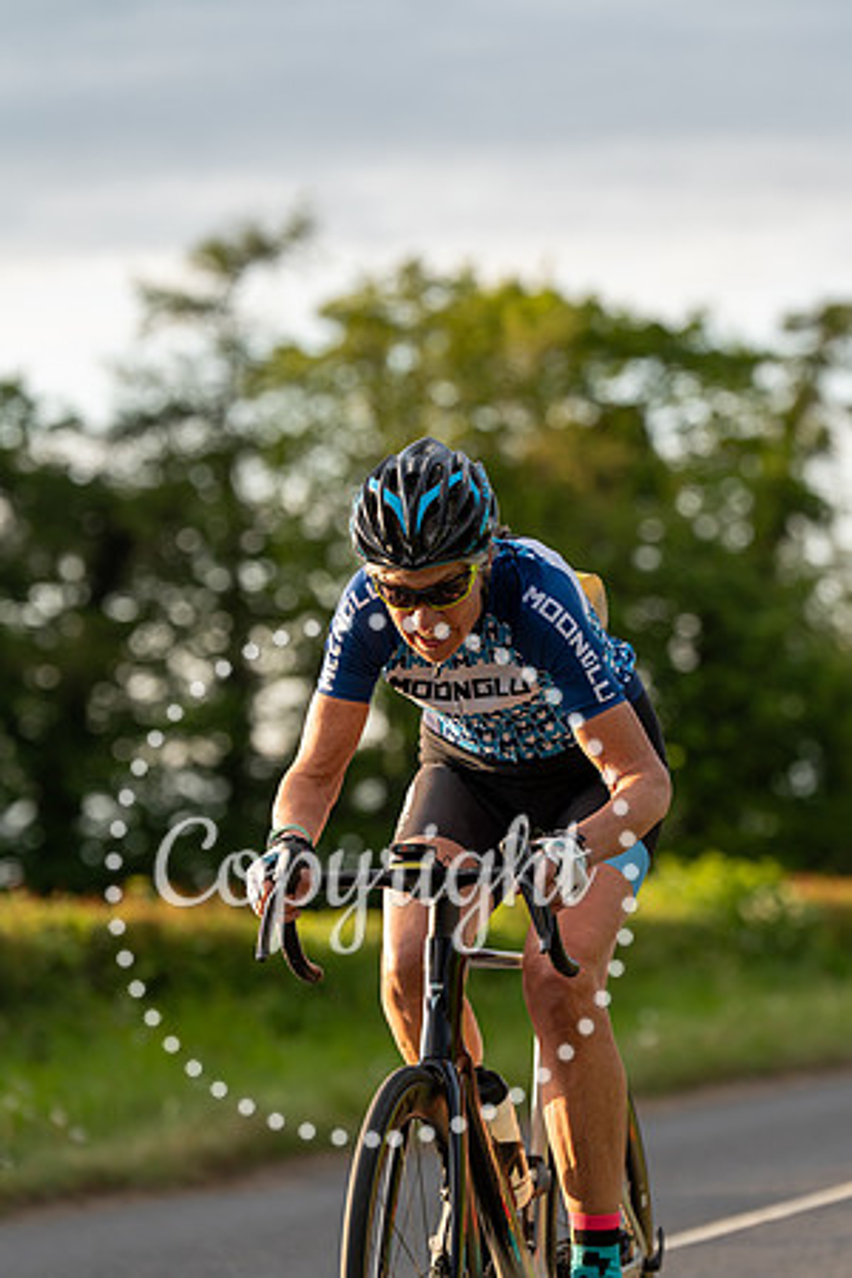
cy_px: 639
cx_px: 426
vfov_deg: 13.5
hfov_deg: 9.0
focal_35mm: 152
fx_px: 5396
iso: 400
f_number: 4
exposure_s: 1/1000
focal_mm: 152
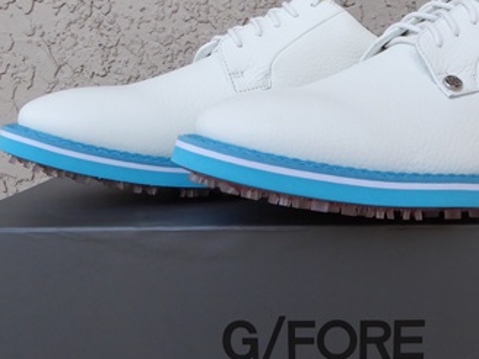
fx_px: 664
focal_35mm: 48
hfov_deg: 39.3
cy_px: 213
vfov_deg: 30.2
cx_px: 305
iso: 250
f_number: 3.3
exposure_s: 1/60
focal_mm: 4.3
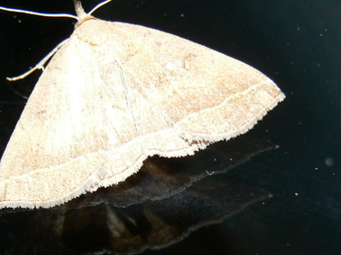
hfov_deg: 16.1
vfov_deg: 12.1
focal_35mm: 122
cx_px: 118
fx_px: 1201
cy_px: 225
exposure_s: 1/60
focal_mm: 8.9
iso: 100
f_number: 4
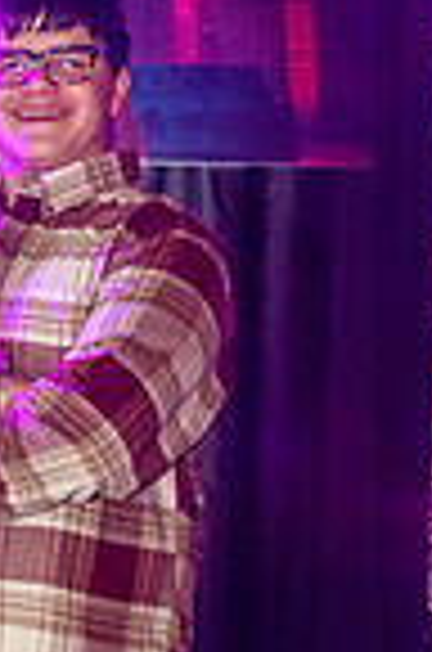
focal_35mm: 140
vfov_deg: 14.7
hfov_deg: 9.6
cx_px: -130
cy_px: 306
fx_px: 2532
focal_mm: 30
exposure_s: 1/40
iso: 4000
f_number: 8
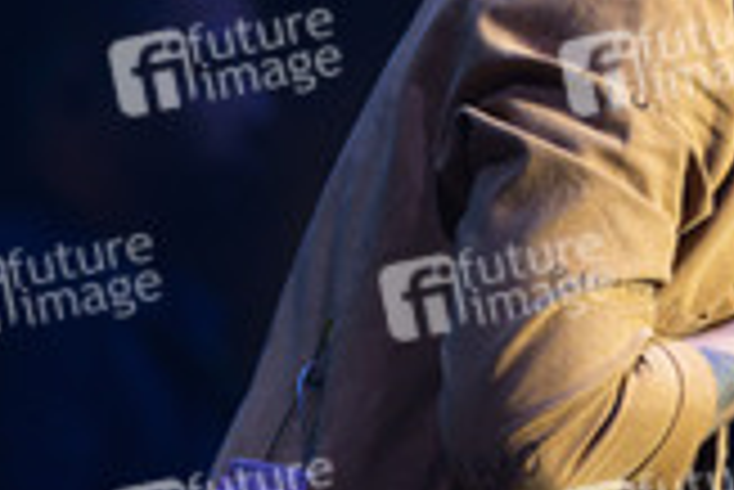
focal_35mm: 829
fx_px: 16917
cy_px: -49
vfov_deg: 1.7
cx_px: 1006
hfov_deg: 2.5
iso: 1600
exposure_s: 1/320
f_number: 4
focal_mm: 300
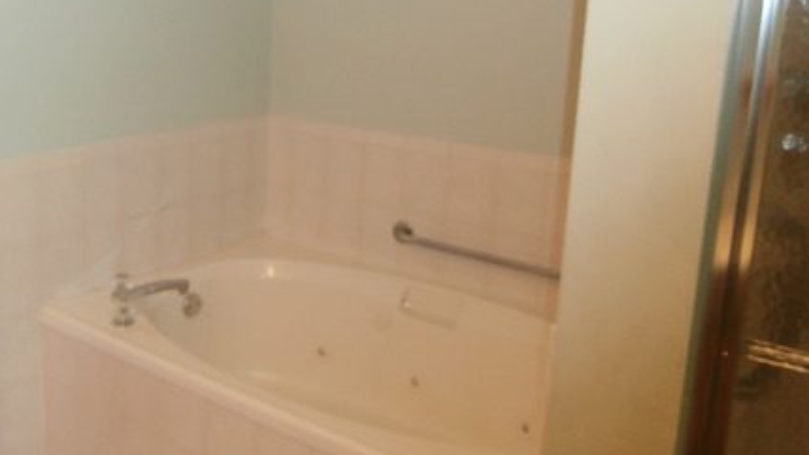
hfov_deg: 49.8
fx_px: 836
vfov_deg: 29.9
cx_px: 215
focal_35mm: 39
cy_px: 113
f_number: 3
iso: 200
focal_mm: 4.2
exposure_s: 1/30
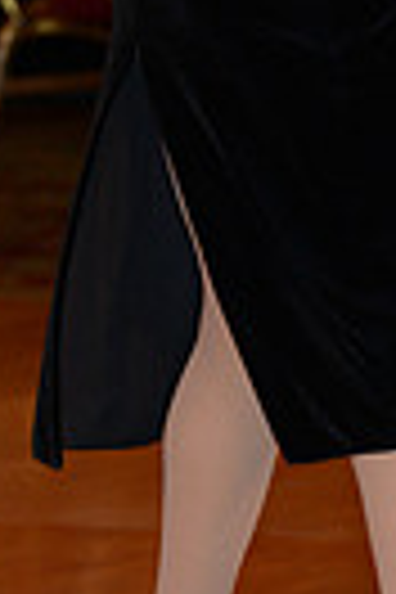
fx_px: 14453
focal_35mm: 876
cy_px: -180
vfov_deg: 2.4
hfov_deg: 1.6
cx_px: 407
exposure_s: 1/200
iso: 1250
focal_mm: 200
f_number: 5
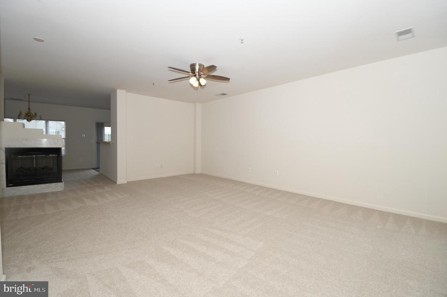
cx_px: 224
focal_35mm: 15
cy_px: 148
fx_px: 186
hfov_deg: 100.4
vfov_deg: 77.2
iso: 200
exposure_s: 1/200
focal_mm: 10
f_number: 6.3
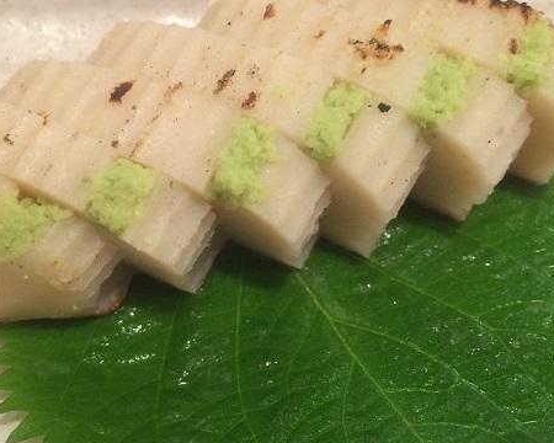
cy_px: 225
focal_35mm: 44
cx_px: 209
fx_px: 721
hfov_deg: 41.7
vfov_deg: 34.1
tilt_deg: -60.5
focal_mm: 4.15
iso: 250
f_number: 2.2
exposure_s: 1/17
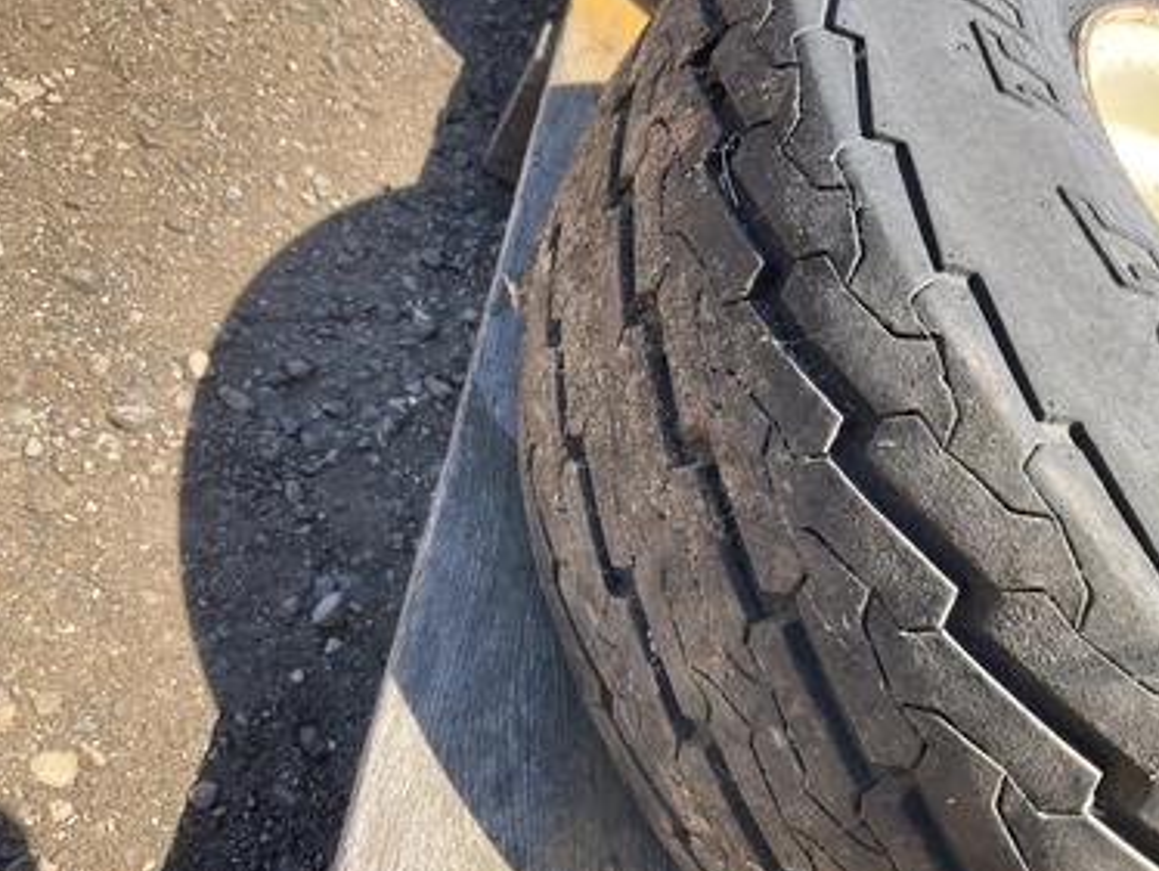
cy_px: 440
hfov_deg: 58.3
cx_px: 598
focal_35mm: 31
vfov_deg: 45.5
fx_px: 1039
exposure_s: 1/415
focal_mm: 3
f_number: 1.8
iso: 25
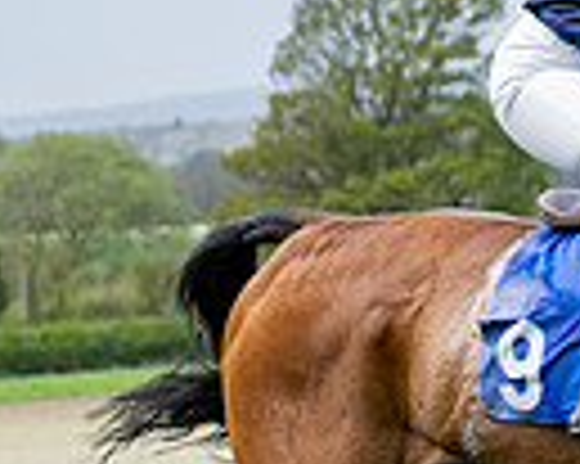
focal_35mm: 394
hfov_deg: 4.8
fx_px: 6758
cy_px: 514
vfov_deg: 3.9
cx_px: 1165
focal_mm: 70
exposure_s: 1/1600
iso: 400
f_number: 4
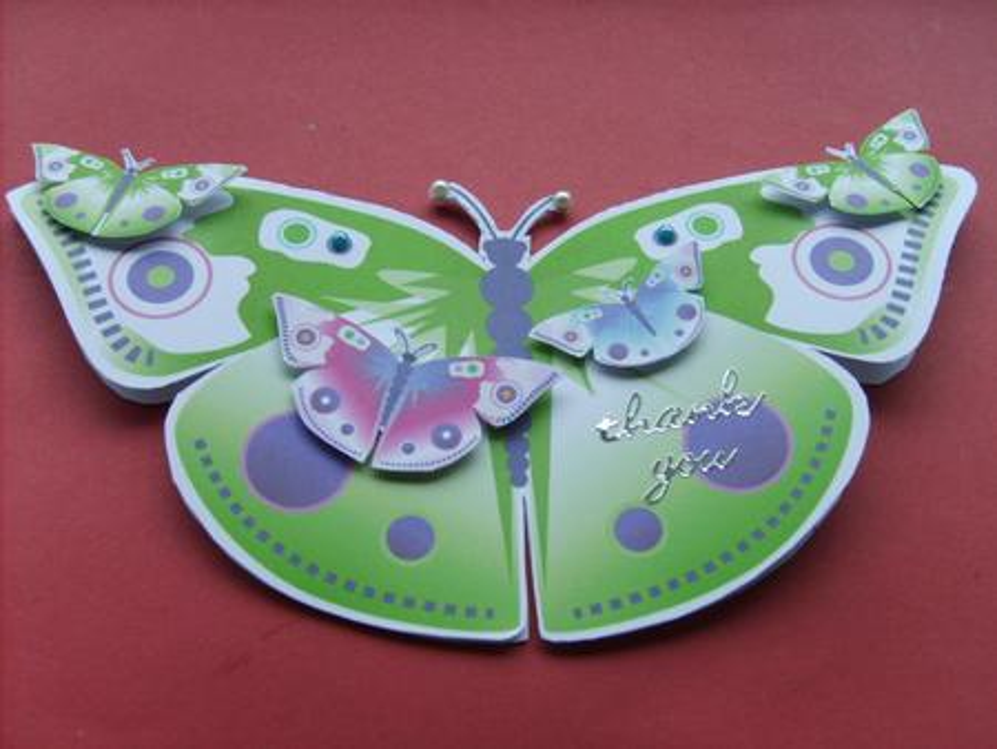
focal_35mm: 35
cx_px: 498
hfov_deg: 52.6
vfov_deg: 40.7
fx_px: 1009
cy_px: 374
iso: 50
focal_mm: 5.8
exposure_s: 1/60
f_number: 2.8
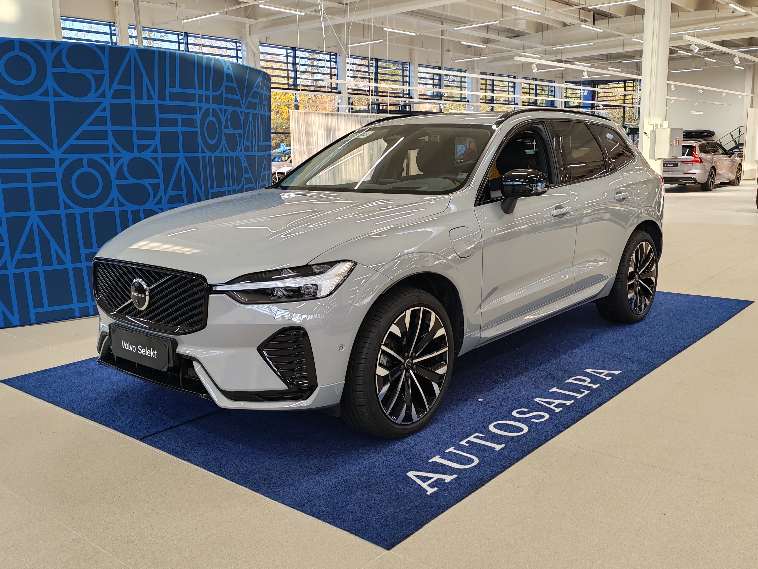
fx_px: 745
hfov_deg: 54.0
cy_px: 284
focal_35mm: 34
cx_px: 379
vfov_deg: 41.8
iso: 200
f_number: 1.9
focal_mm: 6.12
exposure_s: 1/100
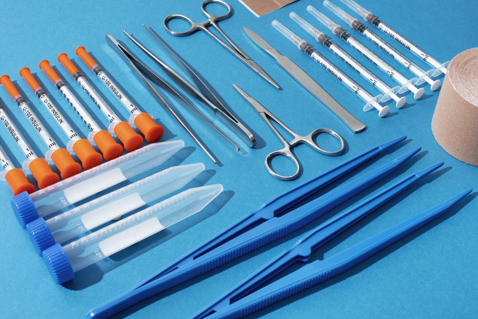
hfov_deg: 39.6
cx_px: 239
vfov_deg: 27.0
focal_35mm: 50
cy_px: 160
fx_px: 664
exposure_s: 1/100
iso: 125
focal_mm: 50
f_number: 8
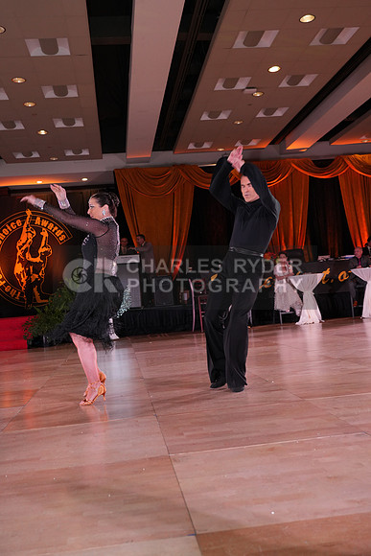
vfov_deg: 53.1
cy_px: 278
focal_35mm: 36
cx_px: 186
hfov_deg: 36.9
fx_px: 556
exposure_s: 1/200
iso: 1250
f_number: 4.5
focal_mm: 36
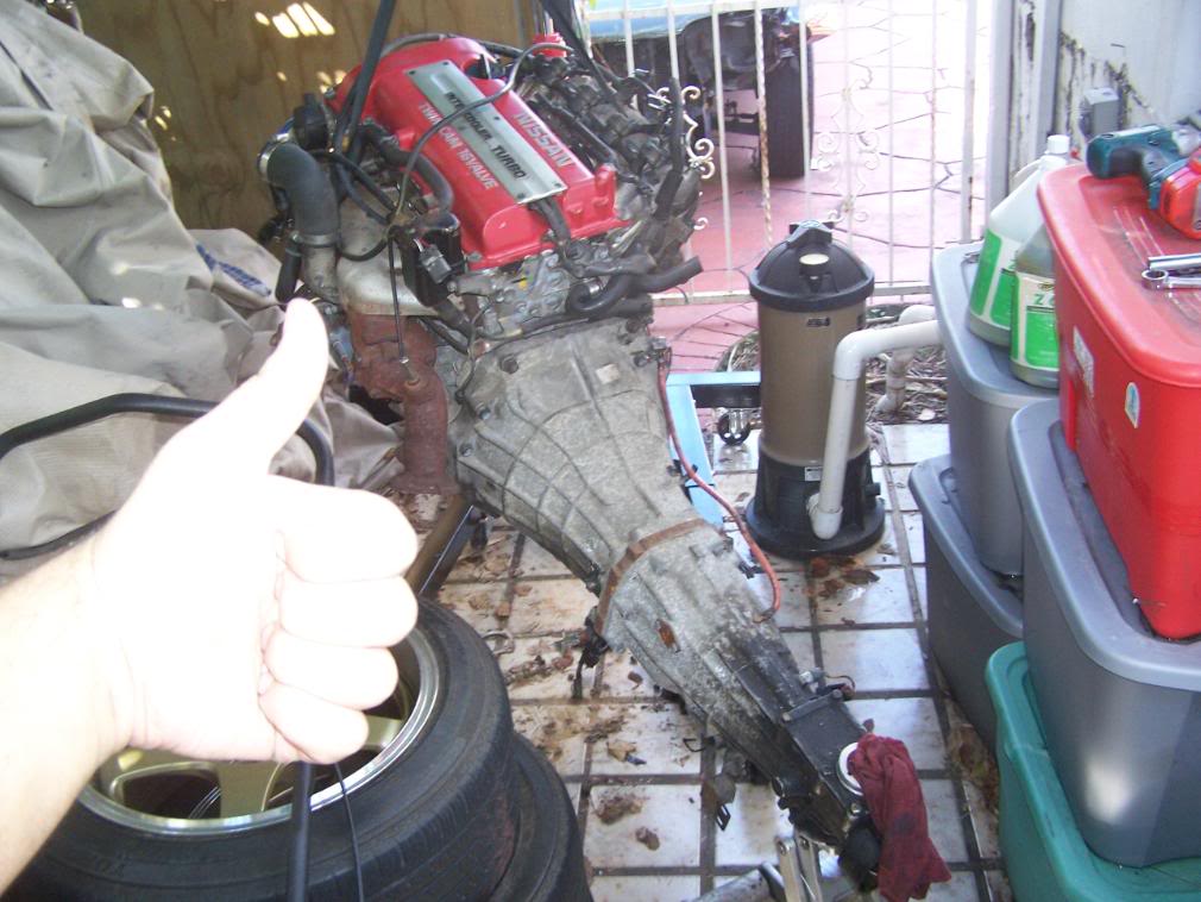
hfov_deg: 49.0
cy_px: 451
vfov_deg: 37.7
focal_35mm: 38
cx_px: 600
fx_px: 1319
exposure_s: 1/60
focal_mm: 6.3
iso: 140
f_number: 2.8
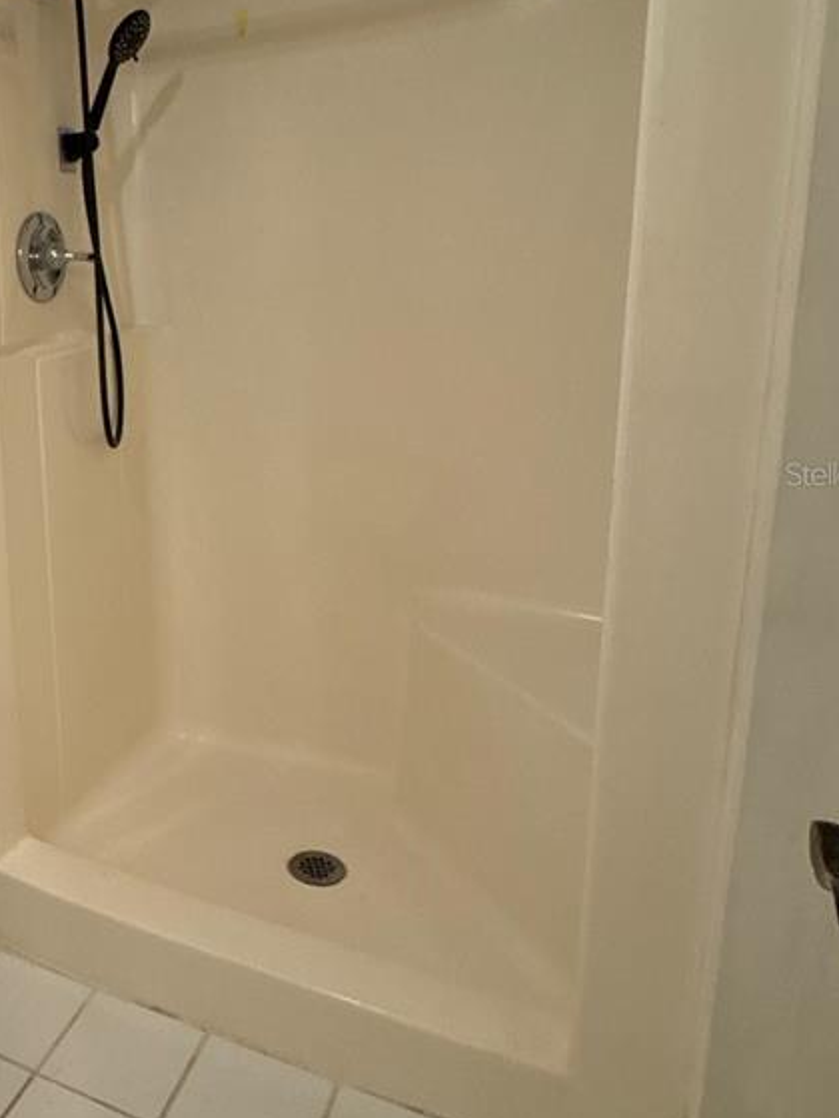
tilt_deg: -12.1
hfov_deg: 41.6
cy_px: 473
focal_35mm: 30
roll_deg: +3.9
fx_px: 969
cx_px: 28
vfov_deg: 59.7
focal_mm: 2.22
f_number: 2.2
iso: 400
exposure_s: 1/60
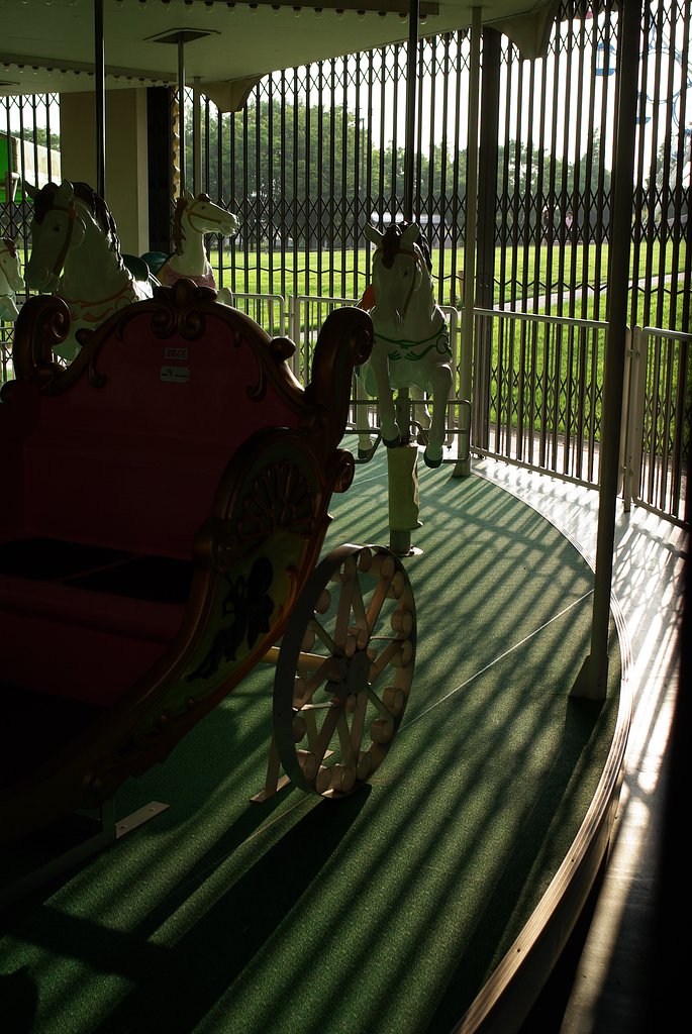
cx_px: 346
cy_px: 517
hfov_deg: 32.0
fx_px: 1208
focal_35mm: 42
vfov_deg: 46.4
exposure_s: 1/100
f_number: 6.3
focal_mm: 28
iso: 100
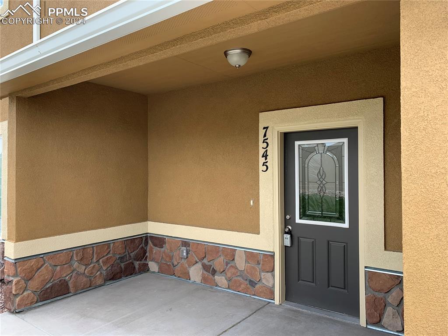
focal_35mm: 26
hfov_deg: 67.3
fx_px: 336
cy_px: 168
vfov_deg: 53.0
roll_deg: -0.1
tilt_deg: +0.7
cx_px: 224
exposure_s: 1/200
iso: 25
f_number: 1.8
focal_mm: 4.25
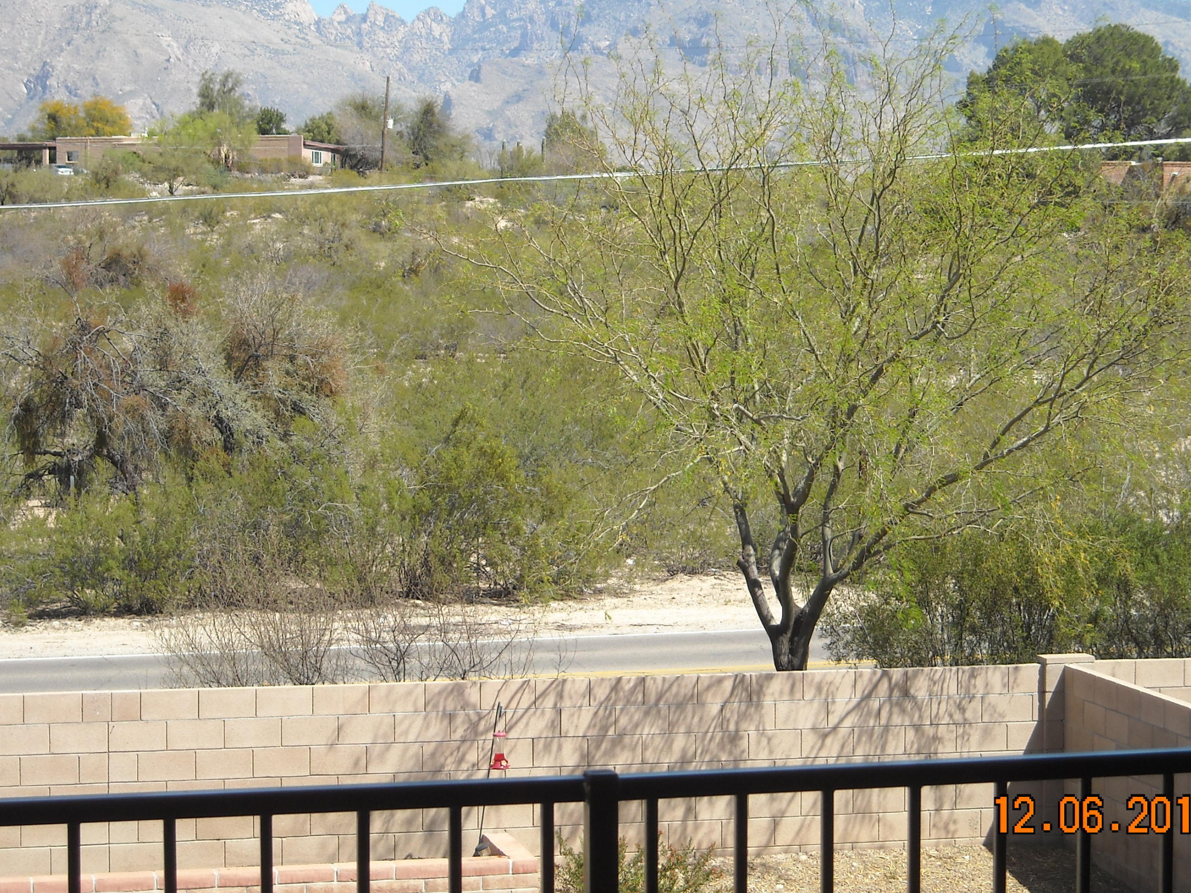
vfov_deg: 15.9
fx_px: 3200
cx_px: 551
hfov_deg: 21.1
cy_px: 383
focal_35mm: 93
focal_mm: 12.3
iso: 64
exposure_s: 1/419
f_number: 3.9
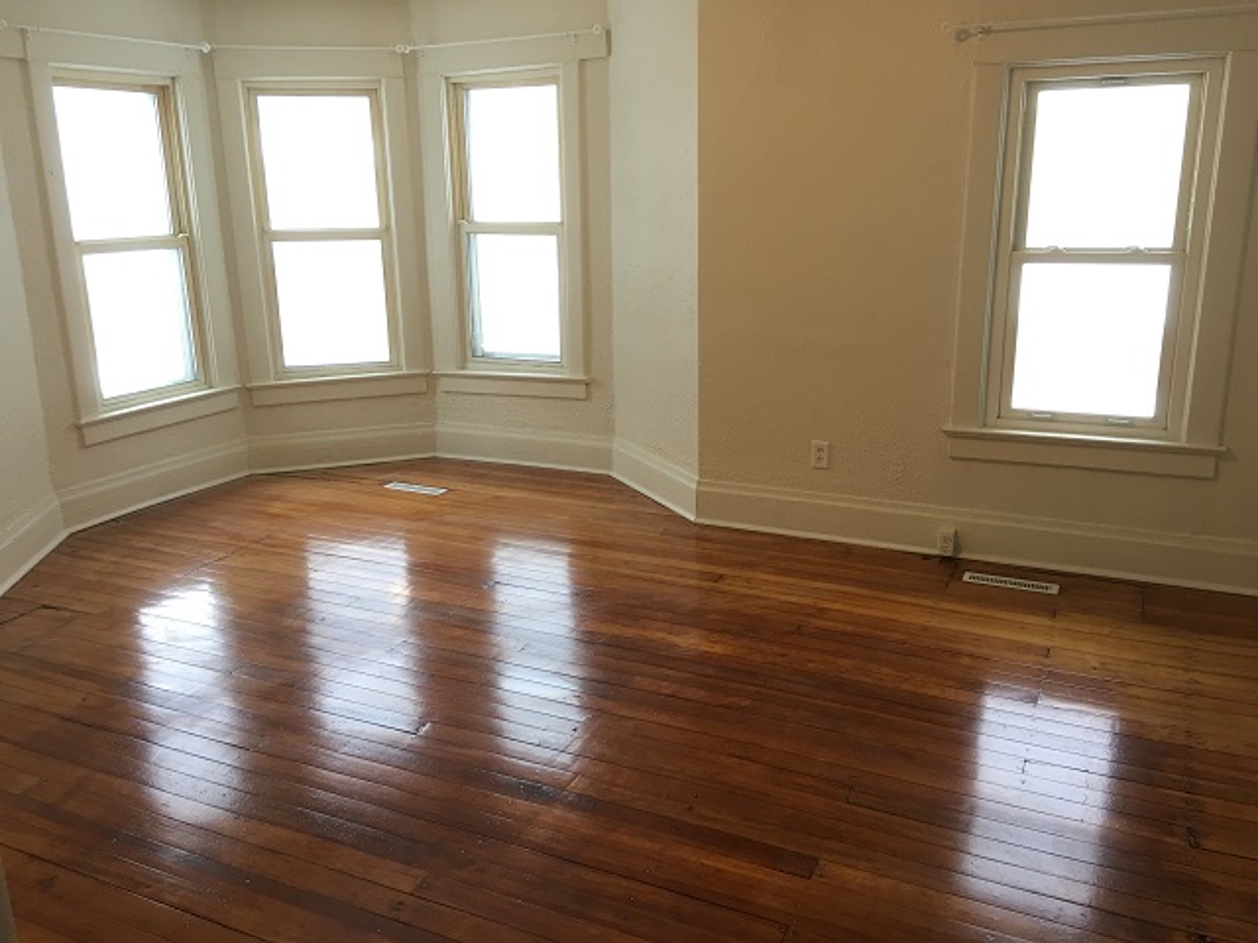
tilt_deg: -14.5
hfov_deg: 61.7
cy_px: 472
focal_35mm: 29
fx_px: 1054
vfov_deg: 48.2
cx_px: 629
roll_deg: +1.2
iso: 25
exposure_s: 1/15
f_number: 2.2
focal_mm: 4.15
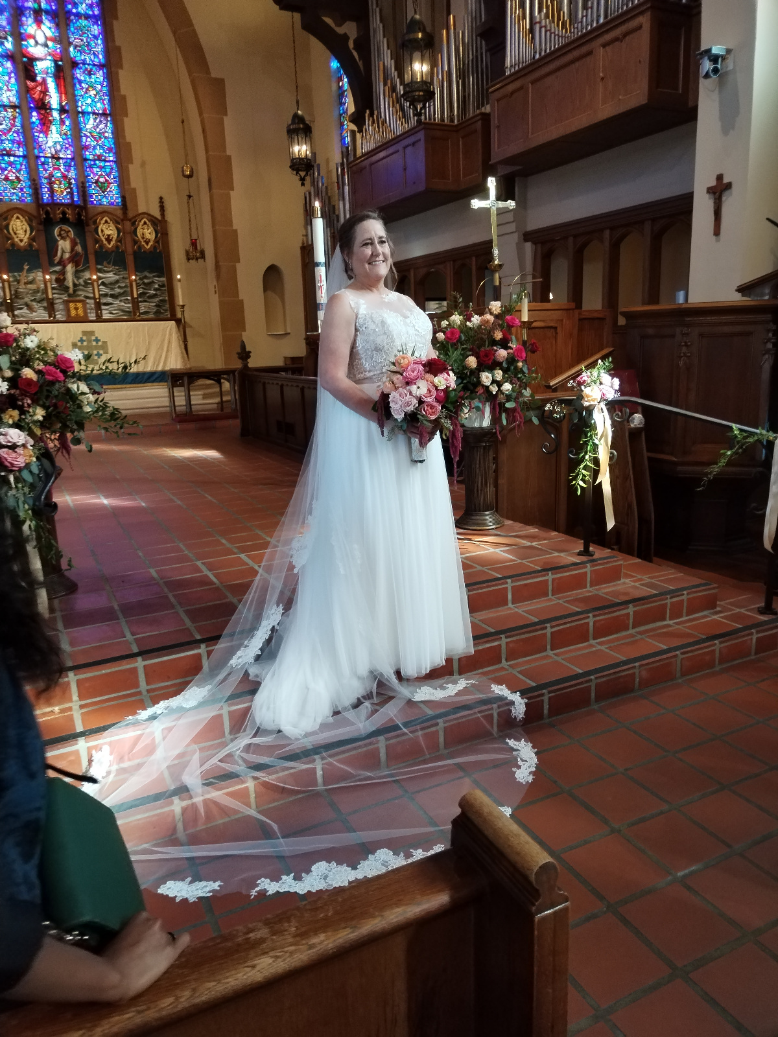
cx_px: 389
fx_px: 779
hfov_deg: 53.1
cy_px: 518
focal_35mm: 26
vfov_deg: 67.3
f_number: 1.8
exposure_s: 1/33.3
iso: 619
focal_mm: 4.75
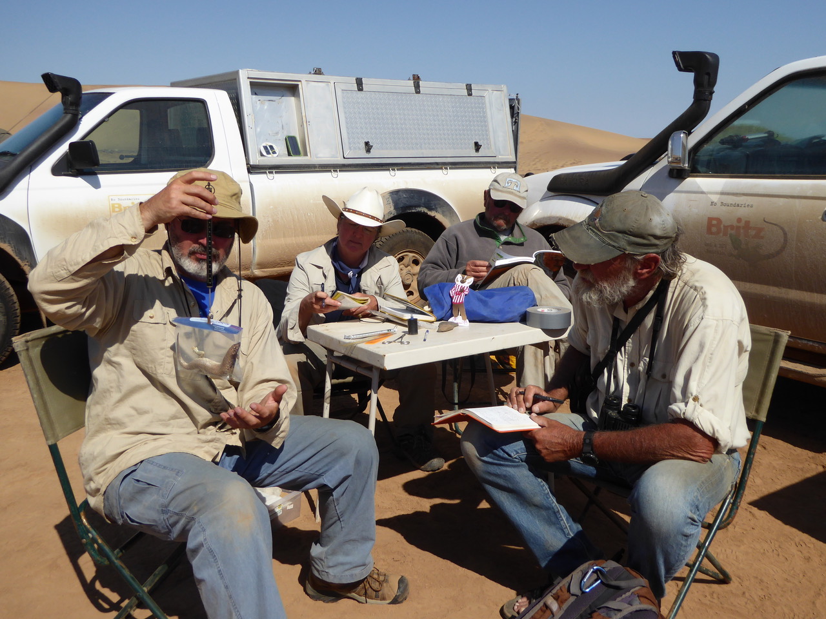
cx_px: 413
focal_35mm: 34
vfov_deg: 41.8
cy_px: 310
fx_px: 811
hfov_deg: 54.0
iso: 100
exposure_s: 1/1600
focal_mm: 5.8
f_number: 3.6
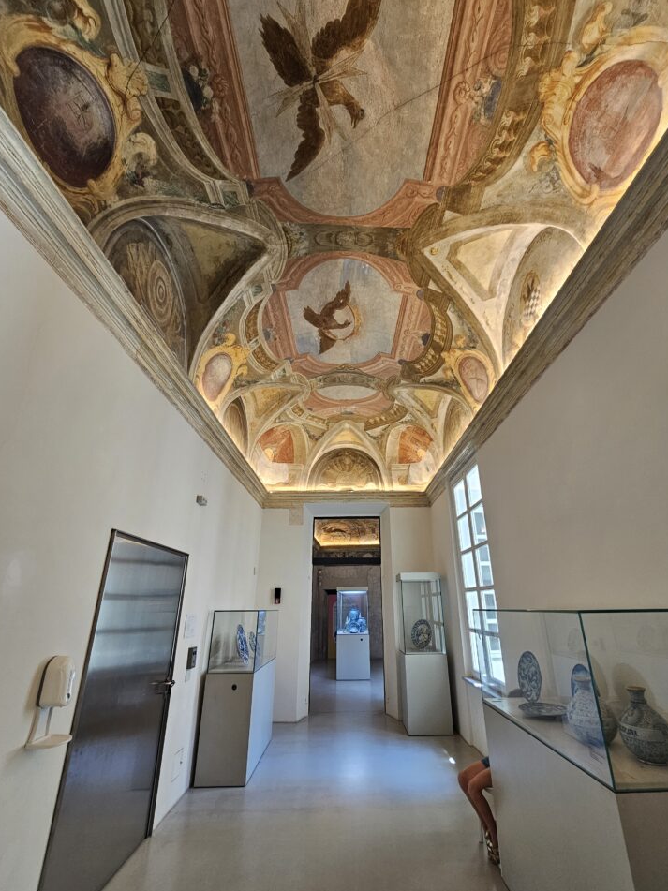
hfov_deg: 85.6
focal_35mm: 14
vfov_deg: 102.1
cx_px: 351
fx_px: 360
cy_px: 455
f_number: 2.2
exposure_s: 1/50
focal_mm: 2.2
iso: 80
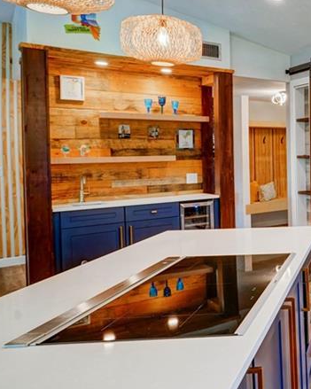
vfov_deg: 51.3
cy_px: 159
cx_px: 413
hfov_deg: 31.5
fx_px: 403
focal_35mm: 35
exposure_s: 1/5
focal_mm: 16
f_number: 8
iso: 400
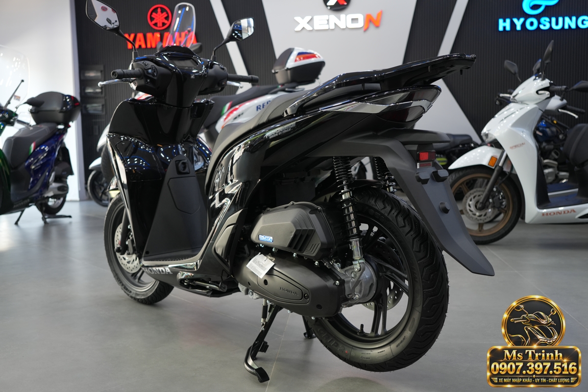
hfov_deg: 52.4
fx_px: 598
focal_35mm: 37
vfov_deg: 36.3
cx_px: 294
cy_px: 196
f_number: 2.8
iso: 200
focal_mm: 24.4
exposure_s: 1/60
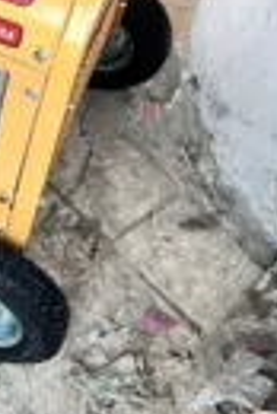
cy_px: 57
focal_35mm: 83
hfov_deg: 15.4
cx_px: -121
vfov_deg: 23.9
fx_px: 955
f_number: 1.5
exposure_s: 1/82
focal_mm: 5.7
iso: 125
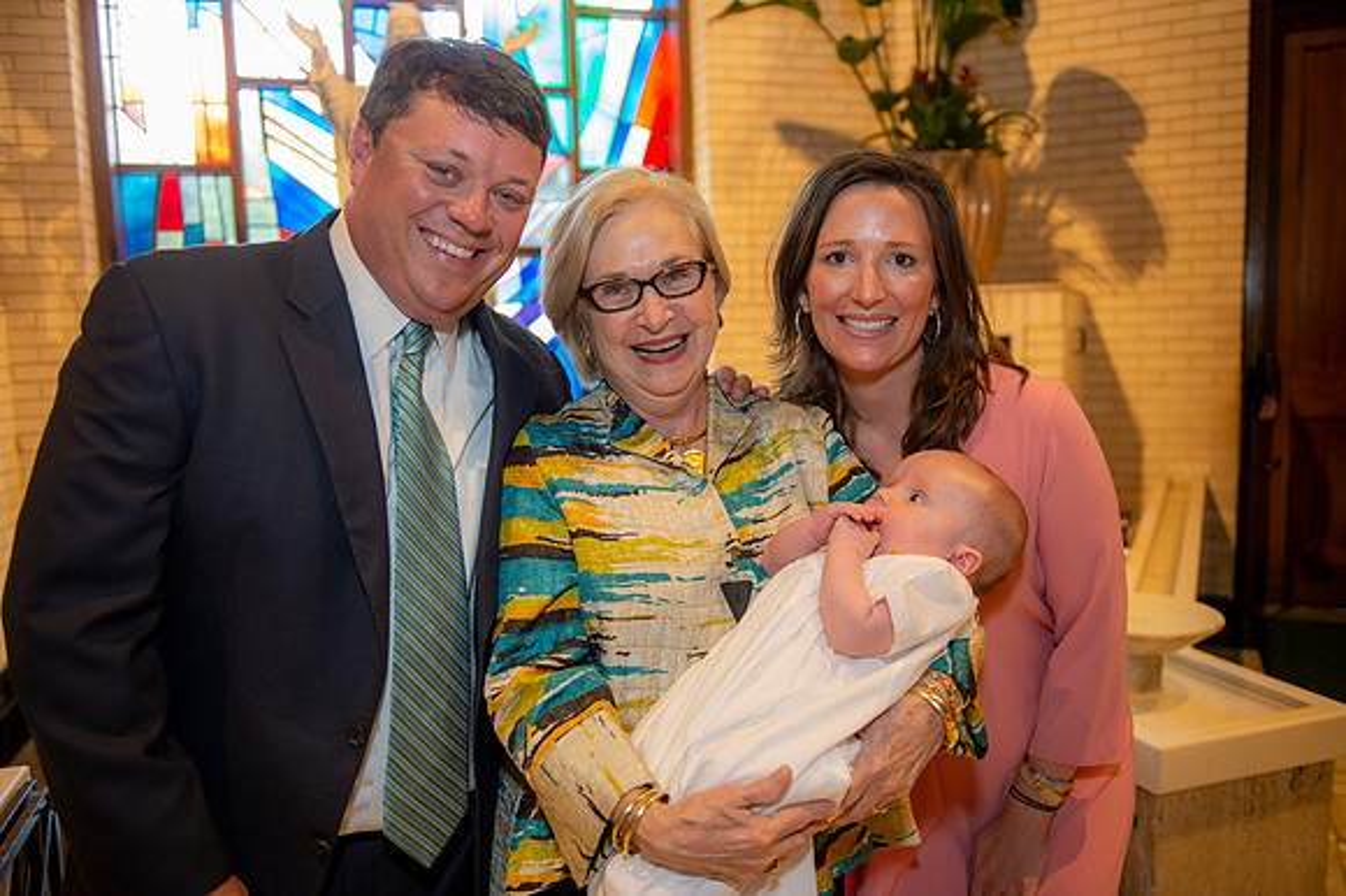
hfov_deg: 65.5
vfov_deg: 46.4
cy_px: 448
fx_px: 1046
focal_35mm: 28
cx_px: 673
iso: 1000
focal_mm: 28
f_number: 2.8
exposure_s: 1/100
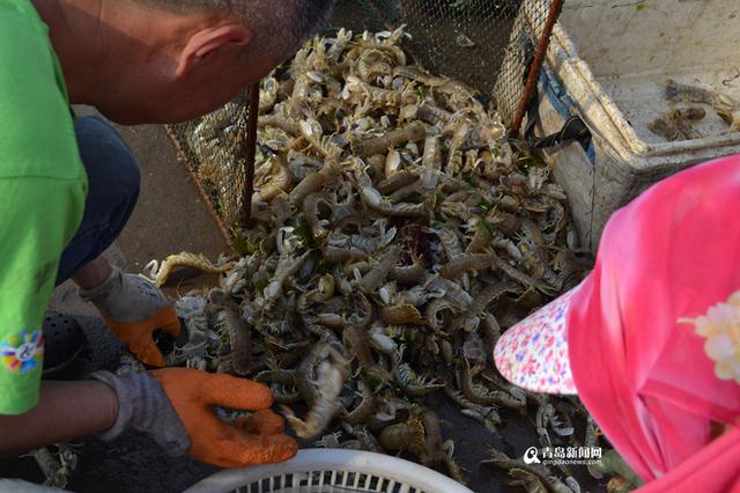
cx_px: 370
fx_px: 1048
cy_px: 246
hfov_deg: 38.9
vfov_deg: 26.5
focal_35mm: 51
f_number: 7.1
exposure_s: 1/200
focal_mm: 34
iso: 100
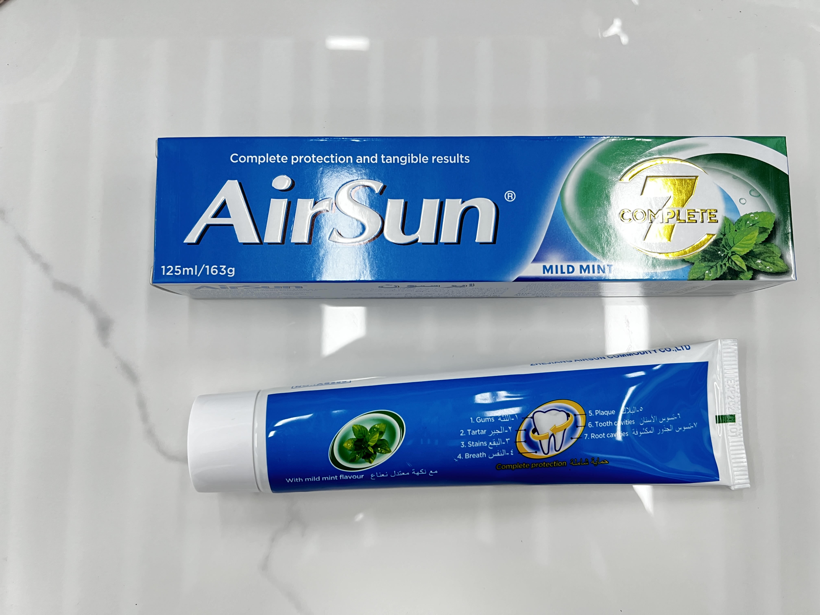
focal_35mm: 26
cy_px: 308
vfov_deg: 53.1
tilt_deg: -83.9
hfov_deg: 67.3
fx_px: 616
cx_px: 410
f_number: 1.5
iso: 80
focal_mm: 5.7
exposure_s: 1/50
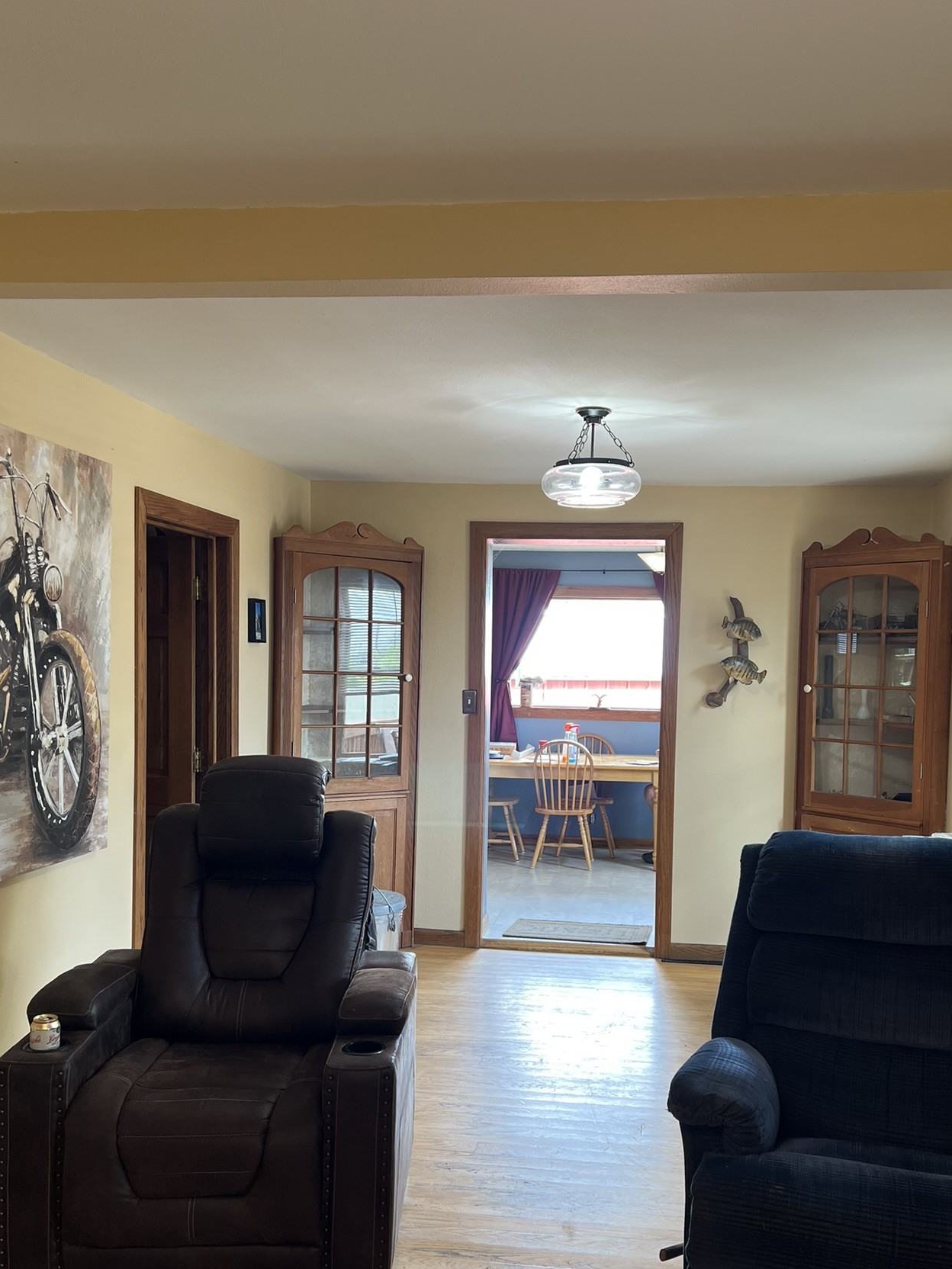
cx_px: 551
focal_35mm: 32
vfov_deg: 56.7
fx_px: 1173
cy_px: 708
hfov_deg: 44.0
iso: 64
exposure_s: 1/60
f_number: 1.5
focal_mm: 5.7
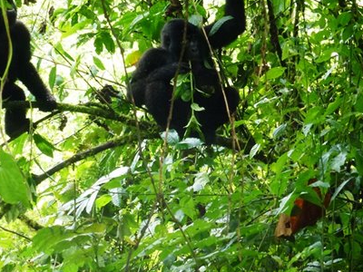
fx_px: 1751
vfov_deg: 8.9
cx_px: 171
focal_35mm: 167
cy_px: 158
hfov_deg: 11.8
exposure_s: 1/80
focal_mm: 16
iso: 250
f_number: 4.9
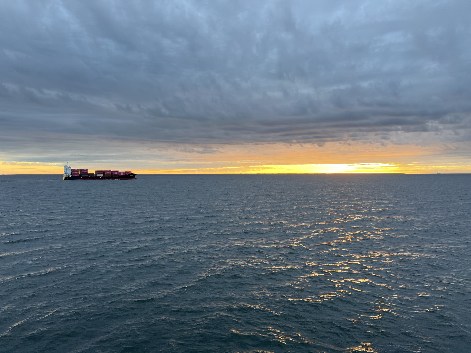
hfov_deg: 67.3
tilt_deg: -0.9
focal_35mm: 26
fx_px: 354
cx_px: 236
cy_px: 176
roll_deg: +0.9
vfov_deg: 53.1
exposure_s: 1/151
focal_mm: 5.7
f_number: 1.5
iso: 50
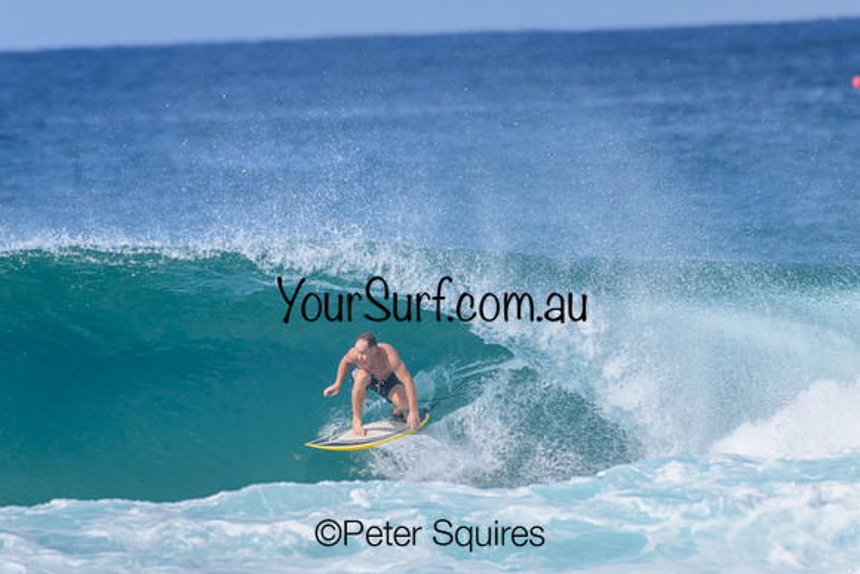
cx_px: 430
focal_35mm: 1000
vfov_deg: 1.4
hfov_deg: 2.1
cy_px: 287
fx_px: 23893
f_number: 11
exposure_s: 1/2000
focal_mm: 1000
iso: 900
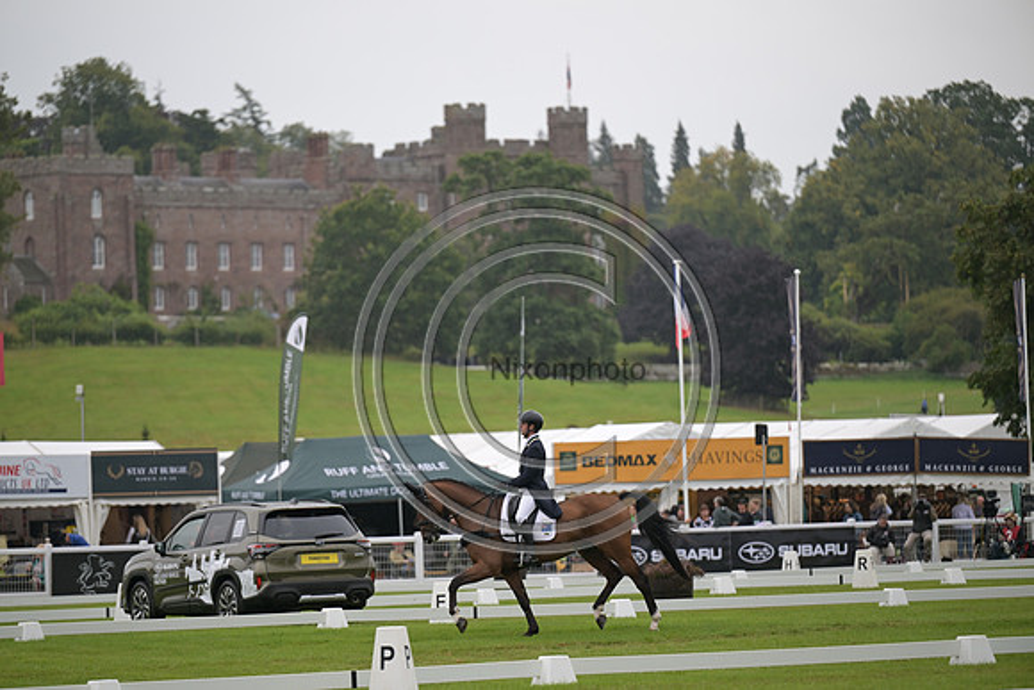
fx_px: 5746
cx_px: 517
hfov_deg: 10.3
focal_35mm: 200
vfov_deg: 6.9
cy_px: 345
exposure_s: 1/1250
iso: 400
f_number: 3.2
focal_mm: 200
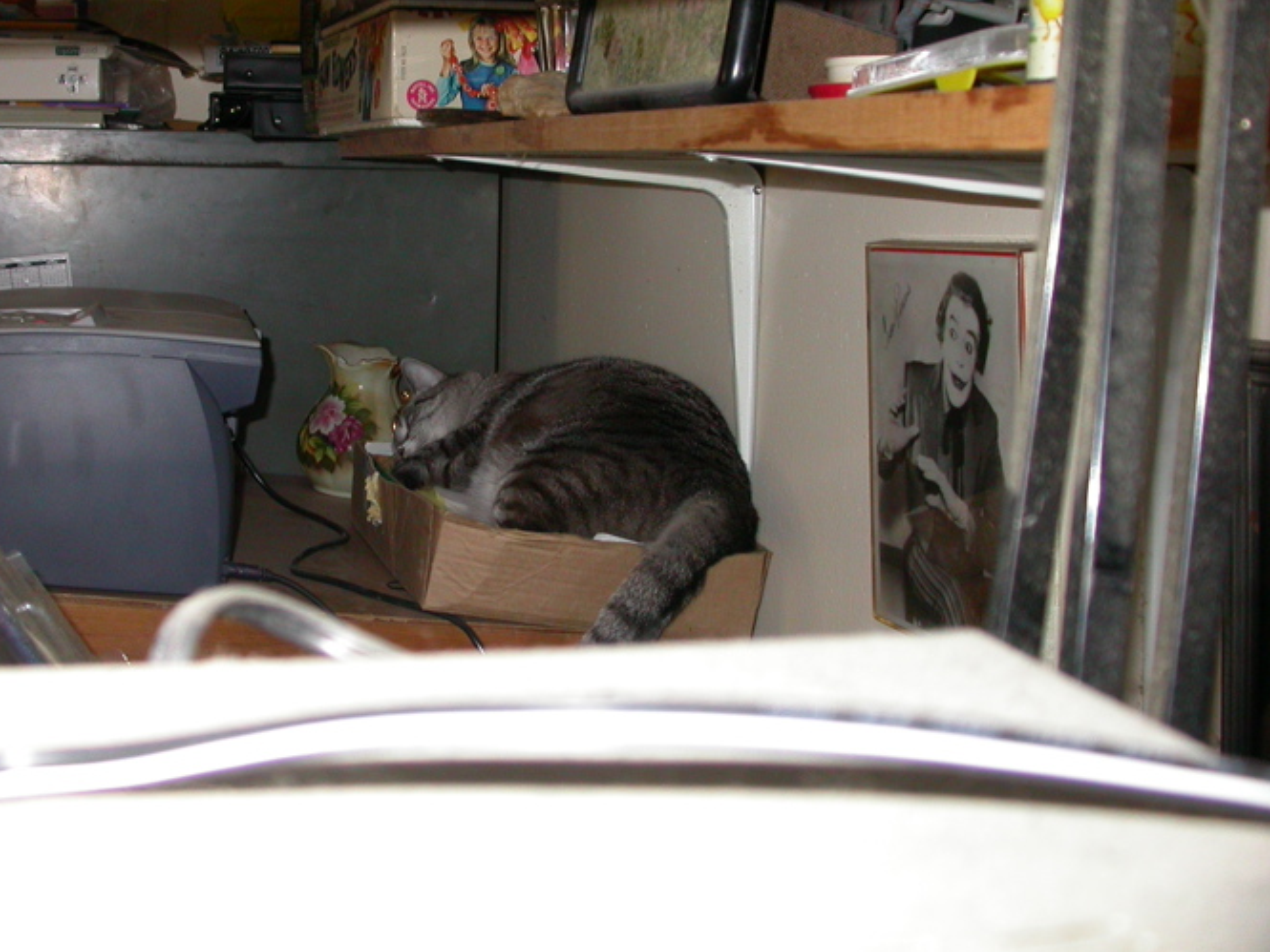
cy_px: 357
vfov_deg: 30.2
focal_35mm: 48
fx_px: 1761
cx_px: 483
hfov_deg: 39.4
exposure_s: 1/60
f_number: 2.6
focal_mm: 7.85
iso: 200
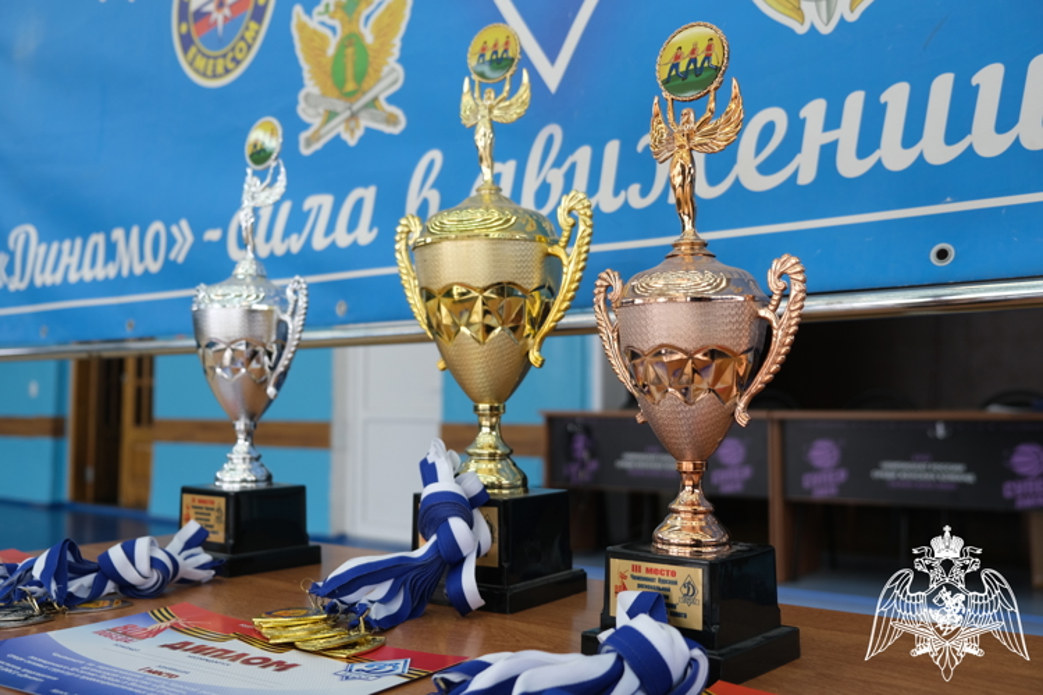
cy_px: 348
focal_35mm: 33
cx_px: 522
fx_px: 956
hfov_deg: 57.2
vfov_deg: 40.0
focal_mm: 22.3
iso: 160
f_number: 3.2
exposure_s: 1/45
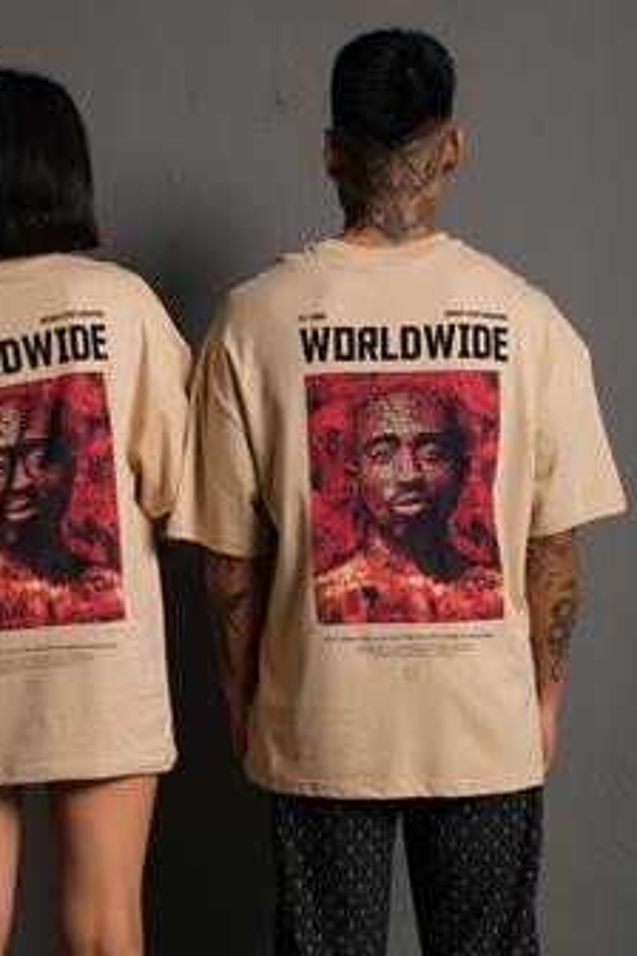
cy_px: 650
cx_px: 216
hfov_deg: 22.2
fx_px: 1619
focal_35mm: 61
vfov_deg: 32.6
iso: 160
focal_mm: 23.3
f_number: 5
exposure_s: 1/160
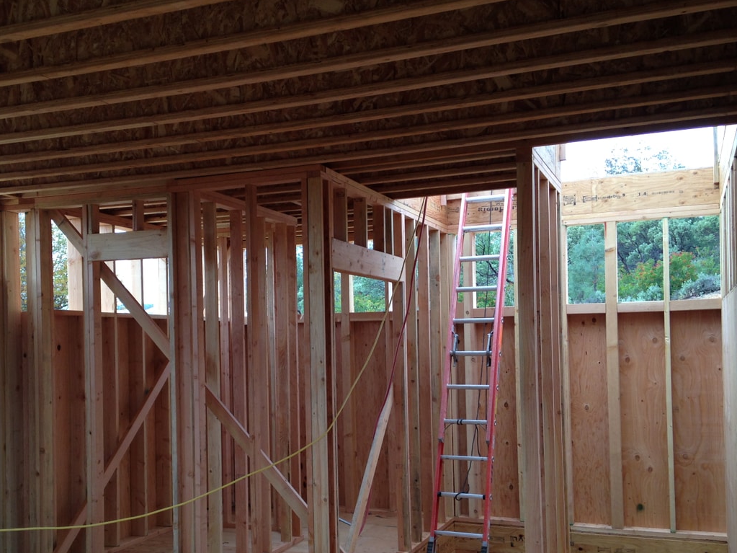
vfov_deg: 33.4
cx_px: 289
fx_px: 915
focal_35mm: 43
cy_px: 342
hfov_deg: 43.6
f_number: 2.4
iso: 50
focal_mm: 4.12
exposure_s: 1/60
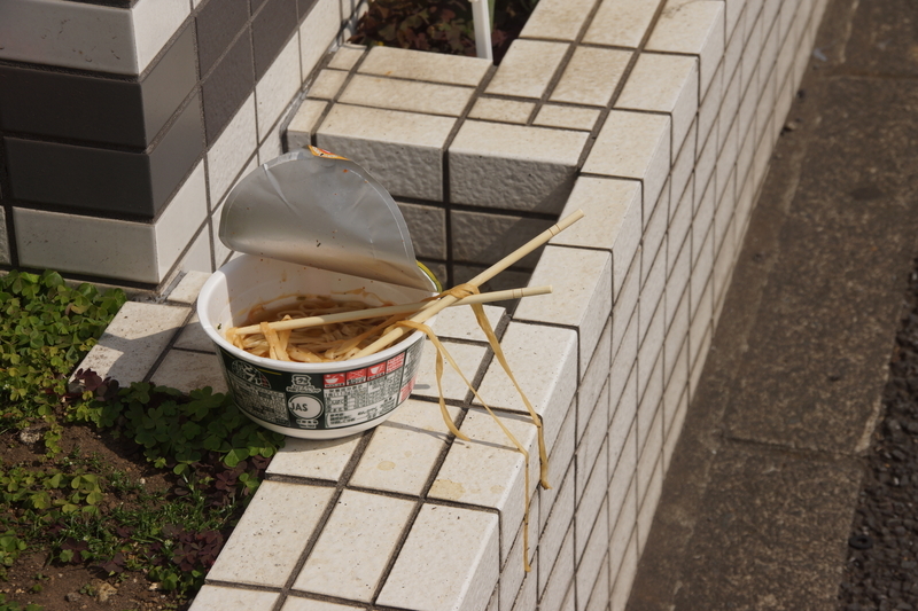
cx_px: 459
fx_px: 2294
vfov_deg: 15.2
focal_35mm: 90
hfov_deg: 22.6
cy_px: 306
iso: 100
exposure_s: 1/640
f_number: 9
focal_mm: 60
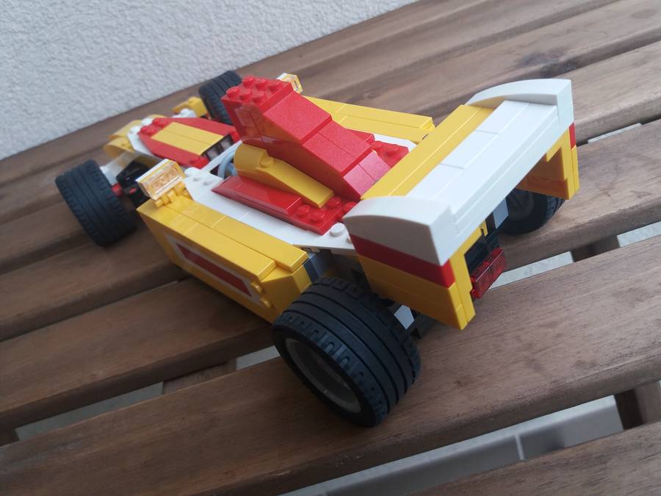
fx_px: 535
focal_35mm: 28
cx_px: 330
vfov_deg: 49.7
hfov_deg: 63.4
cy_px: 248
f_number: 1.9
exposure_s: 1/33
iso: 80
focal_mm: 3.7
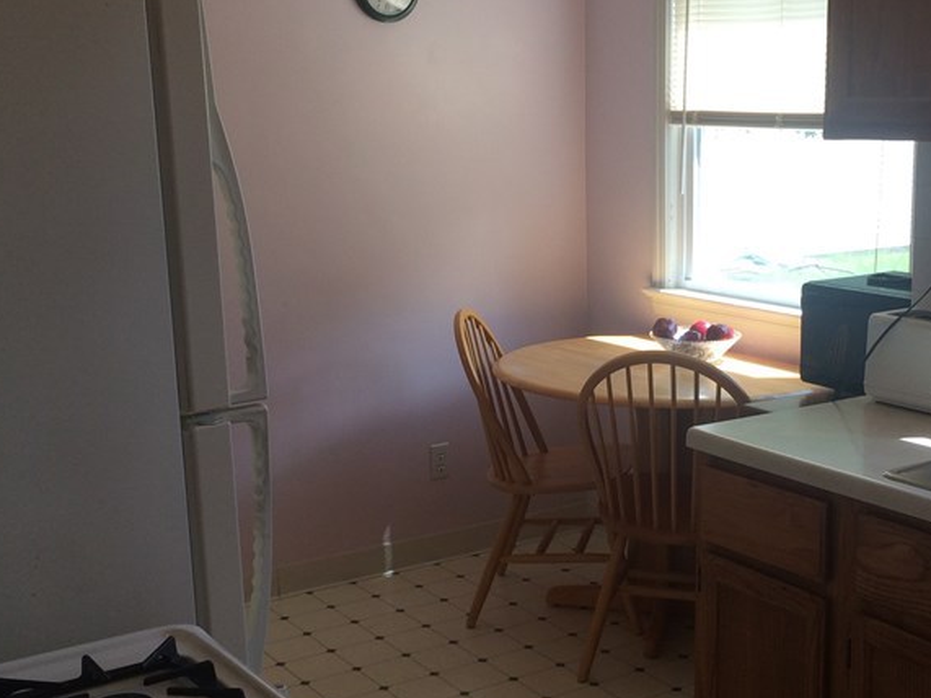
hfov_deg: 36.7
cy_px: 351
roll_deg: +0.8
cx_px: 551
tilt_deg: -11.3
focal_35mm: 52
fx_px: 1398
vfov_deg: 28.0
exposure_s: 1/120
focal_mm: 4.15
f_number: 2.2
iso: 32
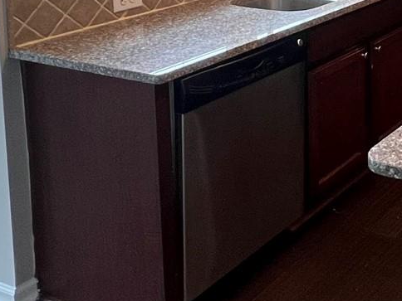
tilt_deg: -6.4
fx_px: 639
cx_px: 522
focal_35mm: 55
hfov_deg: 28.6
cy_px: -73
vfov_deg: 23.9
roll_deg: -0.4
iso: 200
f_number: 1.8
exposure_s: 1/60
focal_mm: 1.57
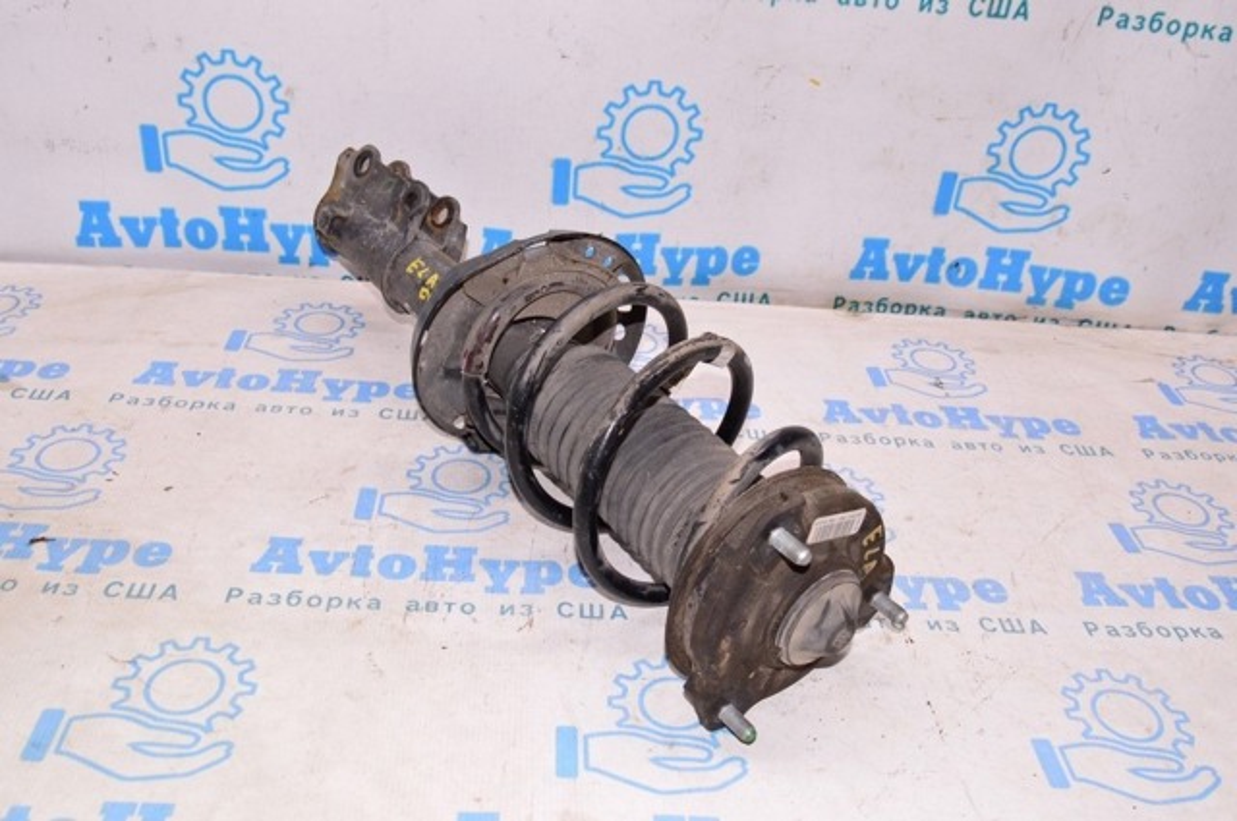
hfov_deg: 57.3
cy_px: 410
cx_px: 618
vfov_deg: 39.9
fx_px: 1132
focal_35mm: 33
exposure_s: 1/100
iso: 1600
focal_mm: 22
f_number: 8
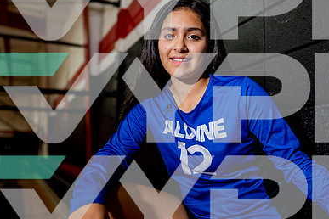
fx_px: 329
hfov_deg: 52.8
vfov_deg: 36.8
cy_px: 98
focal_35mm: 36
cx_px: 196
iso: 200
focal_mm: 24
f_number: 1.4
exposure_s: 1/800
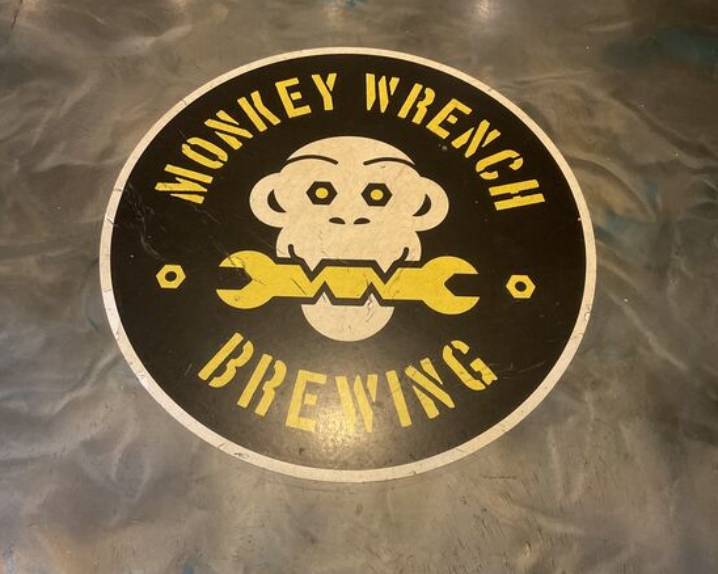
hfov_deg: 57.2
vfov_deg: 47.1
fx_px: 659
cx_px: 349
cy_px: 287
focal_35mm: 31
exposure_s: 1/30
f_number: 1.8
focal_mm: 3
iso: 250
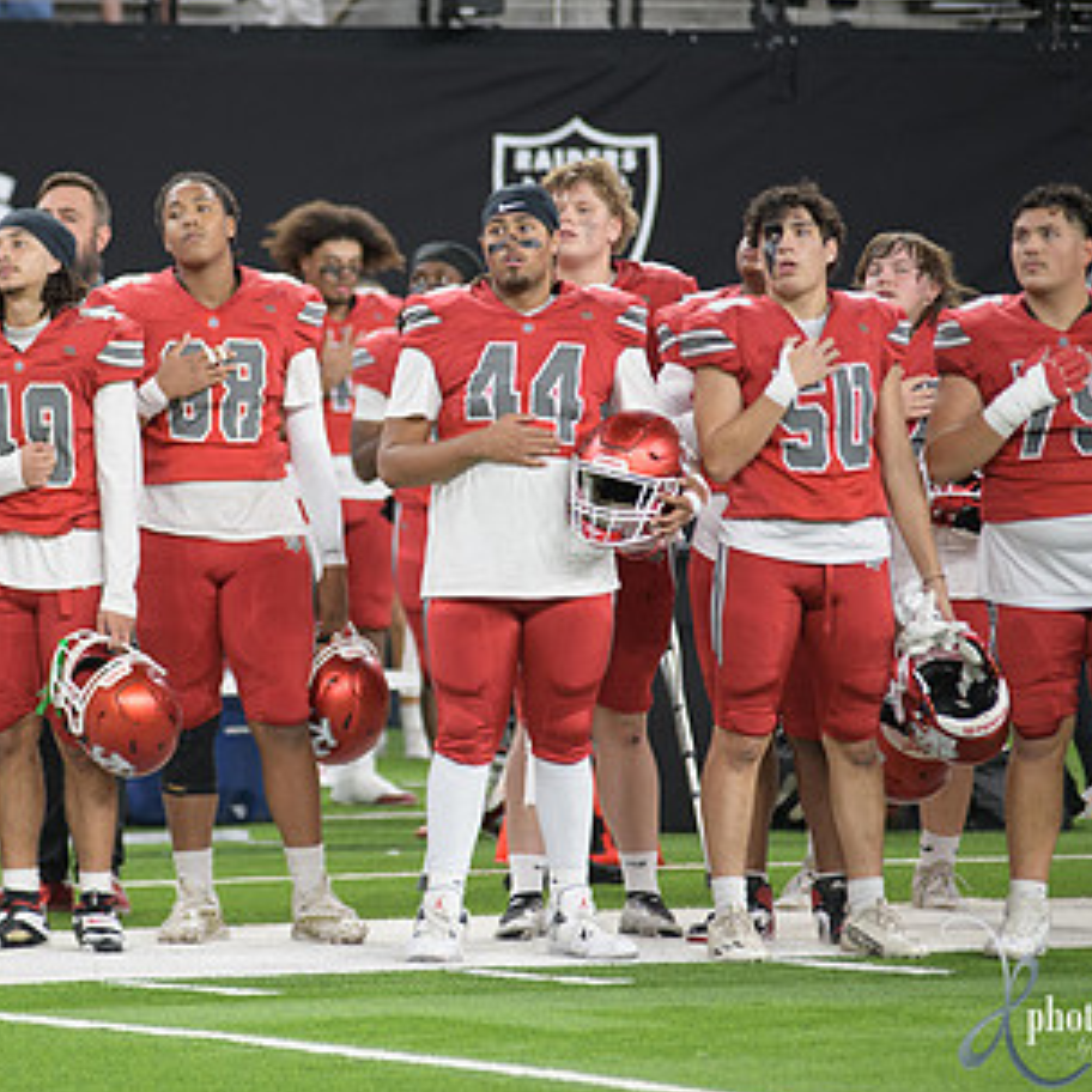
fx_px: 11564
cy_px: 483
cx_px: 284
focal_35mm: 324
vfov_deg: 5.4
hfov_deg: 5.4
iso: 1000
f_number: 2.8
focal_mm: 200
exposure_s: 1/400
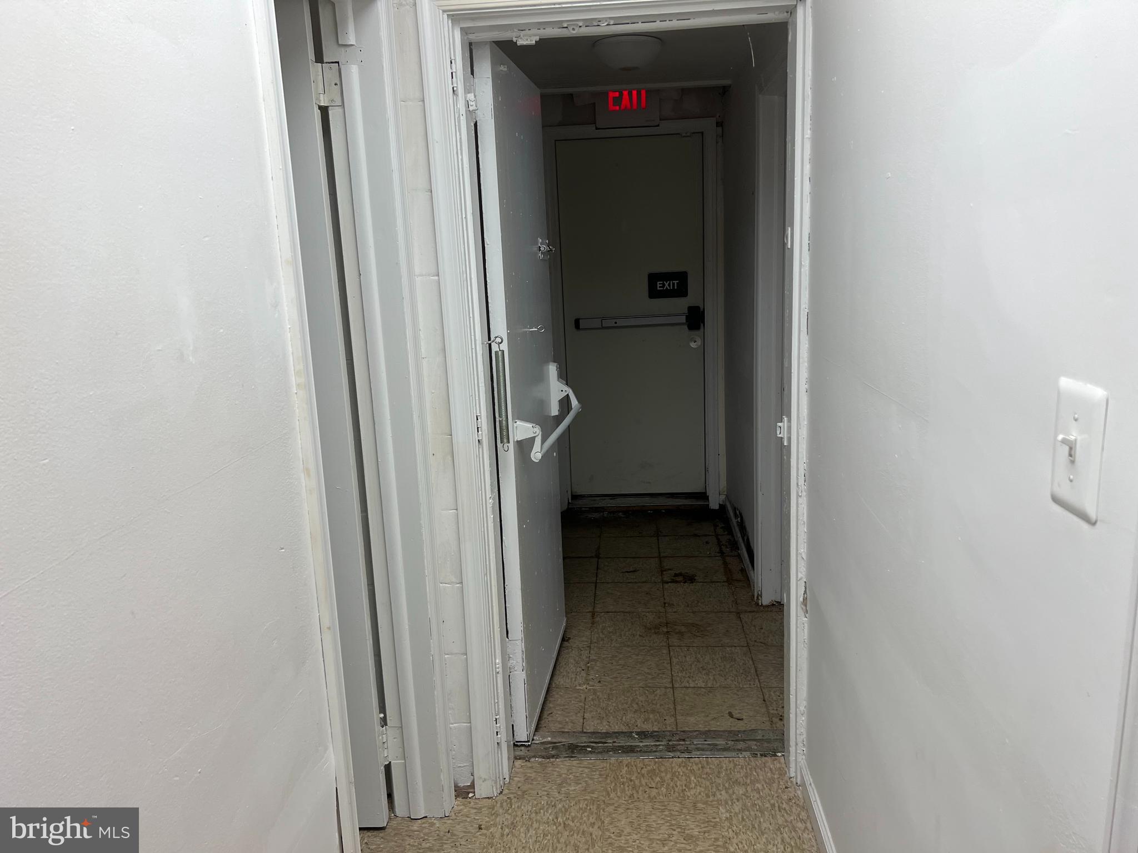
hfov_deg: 67.3
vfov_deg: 53.1
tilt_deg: -11.0
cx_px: 569
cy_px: 426
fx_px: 855
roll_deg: +2.6
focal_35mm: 26
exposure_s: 1/122
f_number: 1.5
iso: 50
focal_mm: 5.7
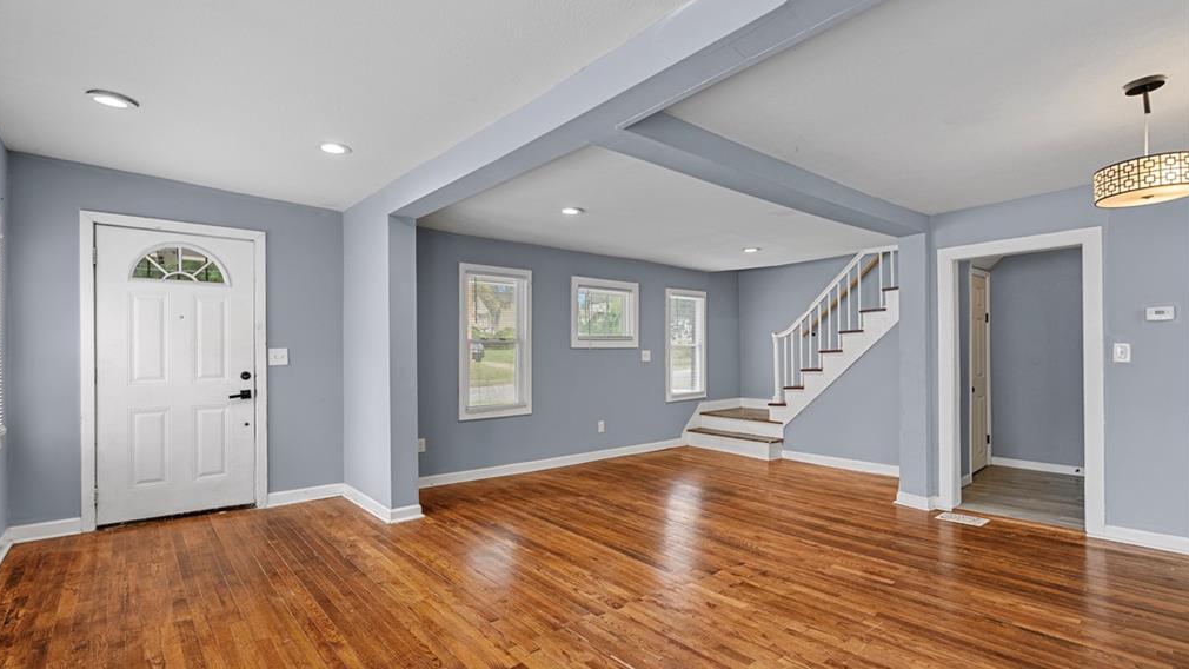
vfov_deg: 63.9
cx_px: 589
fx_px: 536
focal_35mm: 17
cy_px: 355
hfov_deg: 95.9
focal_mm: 16
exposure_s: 1.3
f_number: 7.1
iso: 320
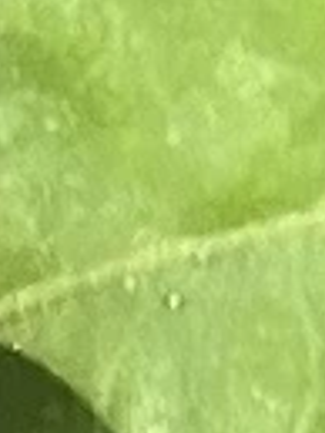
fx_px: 1612
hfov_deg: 10.5
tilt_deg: -69.5
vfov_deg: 15.1
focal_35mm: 129
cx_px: -352
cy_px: 396
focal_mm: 5.1
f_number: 1.6
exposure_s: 1/121
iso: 64
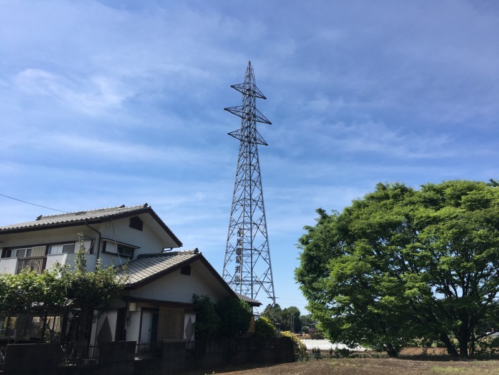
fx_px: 418
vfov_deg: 48.2
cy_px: 188
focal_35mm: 29
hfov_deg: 61.7
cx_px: 250
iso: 25
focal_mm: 4.15
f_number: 2.2
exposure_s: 1/1637
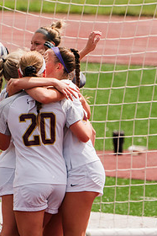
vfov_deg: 1.3
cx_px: 65
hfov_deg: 0.8
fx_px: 10767
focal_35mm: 1648
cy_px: 137
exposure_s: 1/1600
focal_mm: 600
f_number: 6.3
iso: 250
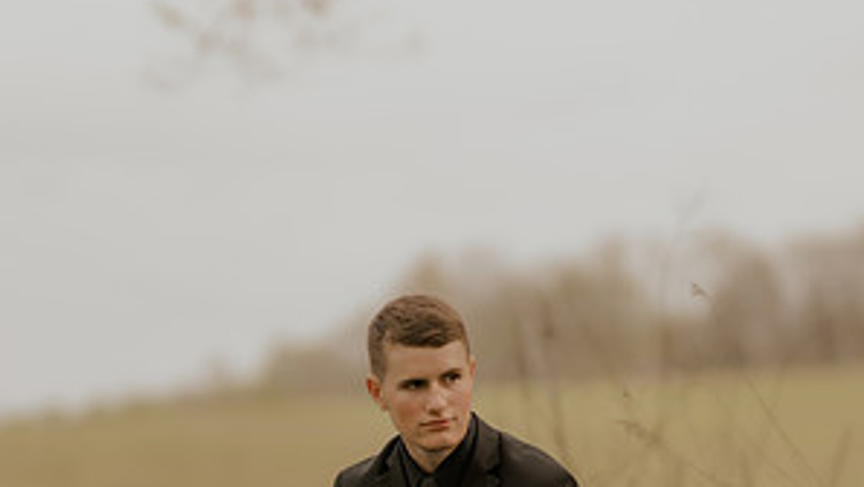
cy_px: 516
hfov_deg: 10.7
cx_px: 432
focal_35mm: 201
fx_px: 4607
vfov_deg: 6.0
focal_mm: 85
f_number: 1.4
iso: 160
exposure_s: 1/2500
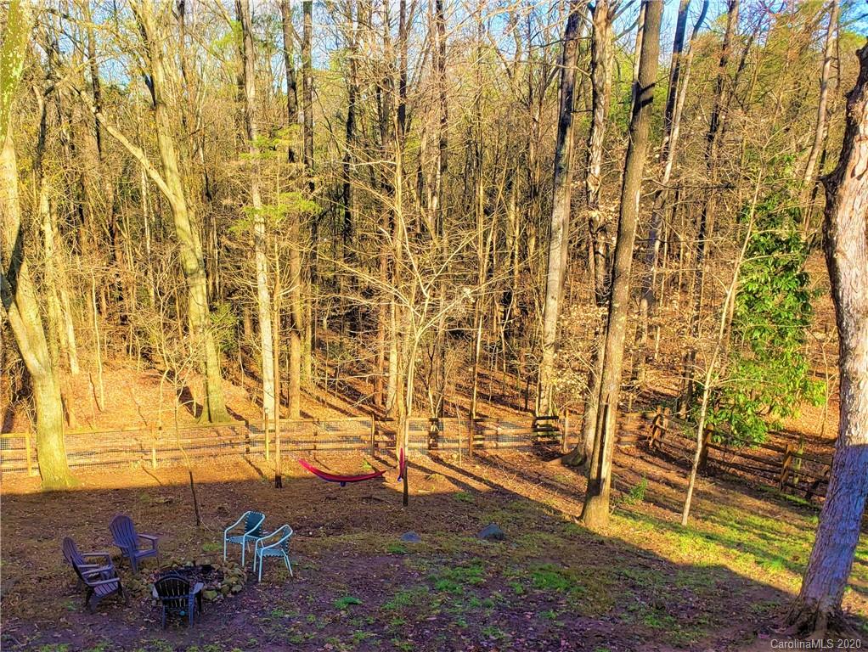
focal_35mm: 26
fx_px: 652
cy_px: 326
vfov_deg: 53.1
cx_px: 434
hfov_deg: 67.3
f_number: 2.4
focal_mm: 4.3
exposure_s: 1/211
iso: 50
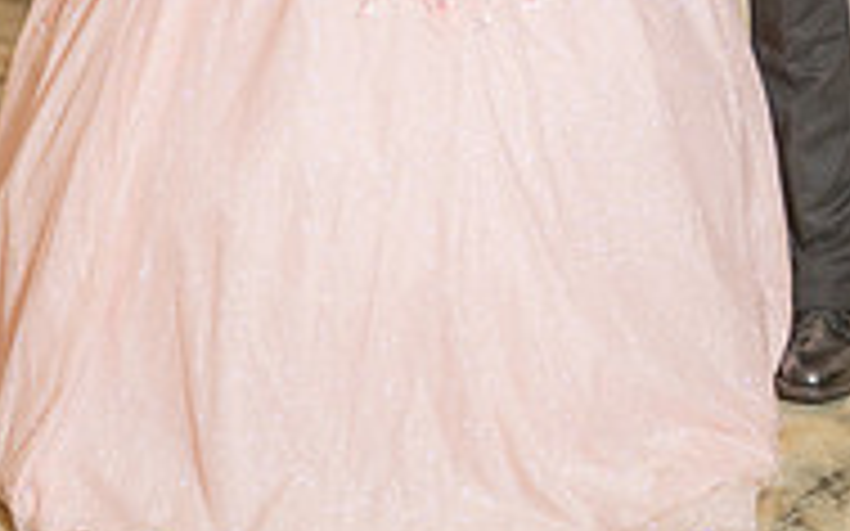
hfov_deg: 22.0
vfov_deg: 13.0
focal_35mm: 94
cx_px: 572
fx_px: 2177
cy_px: -326
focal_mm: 24
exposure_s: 1/200
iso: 320
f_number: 2.8
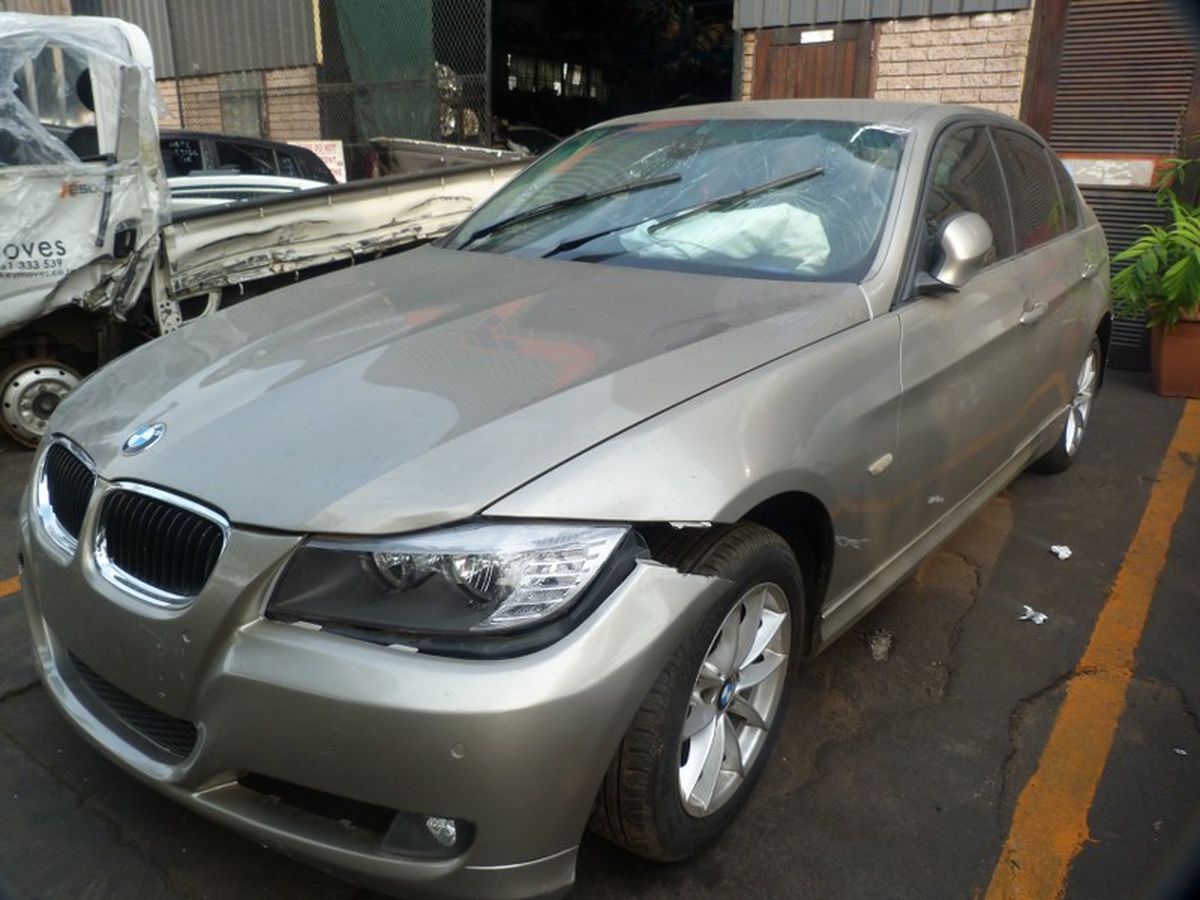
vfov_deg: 54.9
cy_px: 450
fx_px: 867
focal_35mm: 25
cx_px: 600
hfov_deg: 69.4
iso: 80
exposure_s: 1/160
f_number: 4
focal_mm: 4.5
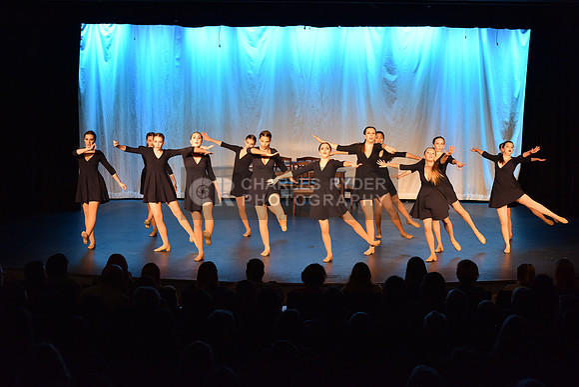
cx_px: 290
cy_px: 194
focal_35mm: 70
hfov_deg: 28.8
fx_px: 1126
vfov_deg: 19.5
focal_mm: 70
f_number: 4
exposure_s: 1/250
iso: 2000
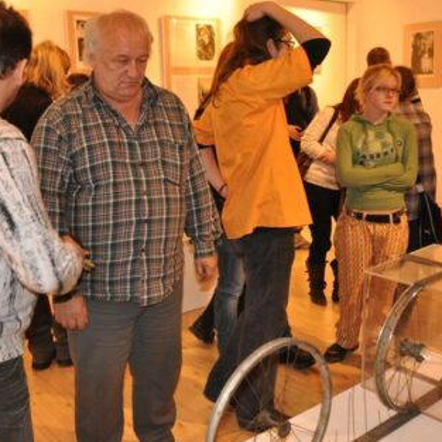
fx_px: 621
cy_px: 223
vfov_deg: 39.2
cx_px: 240
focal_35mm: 43
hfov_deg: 39.1
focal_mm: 22
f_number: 3.5
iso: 800
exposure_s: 1/60
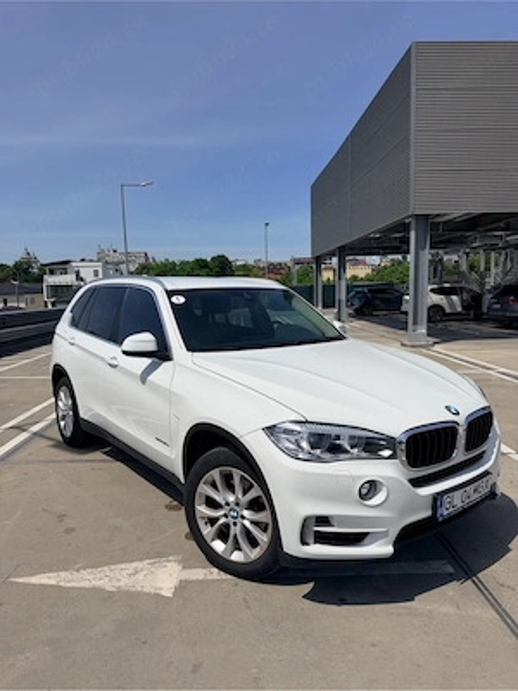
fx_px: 479
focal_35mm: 24
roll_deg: +1.5
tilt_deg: -8.1
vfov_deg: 71.6
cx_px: 259
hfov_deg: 56.8
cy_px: 346
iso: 80
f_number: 1.78
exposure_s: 1/11905
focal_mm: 6.76
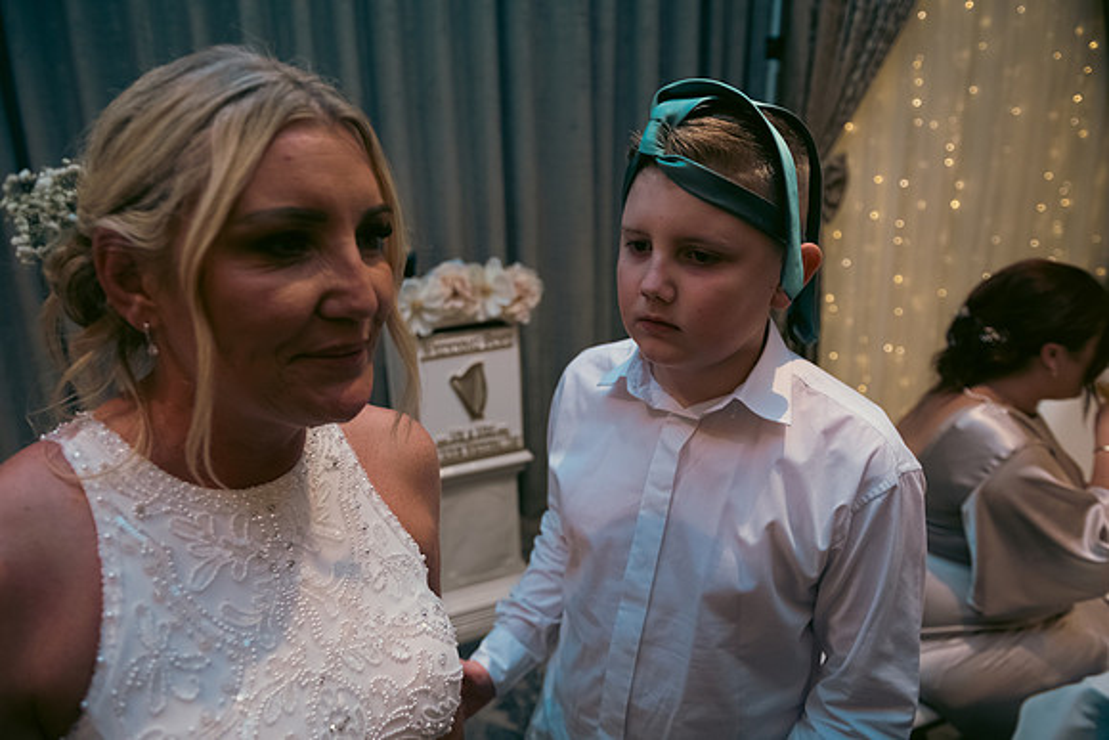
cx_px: 554
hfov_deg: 73.7
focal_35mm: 24
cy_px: 370
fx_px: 739
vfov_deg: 53.2
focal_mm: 24
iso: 800
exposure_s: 1/160
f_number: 3.5
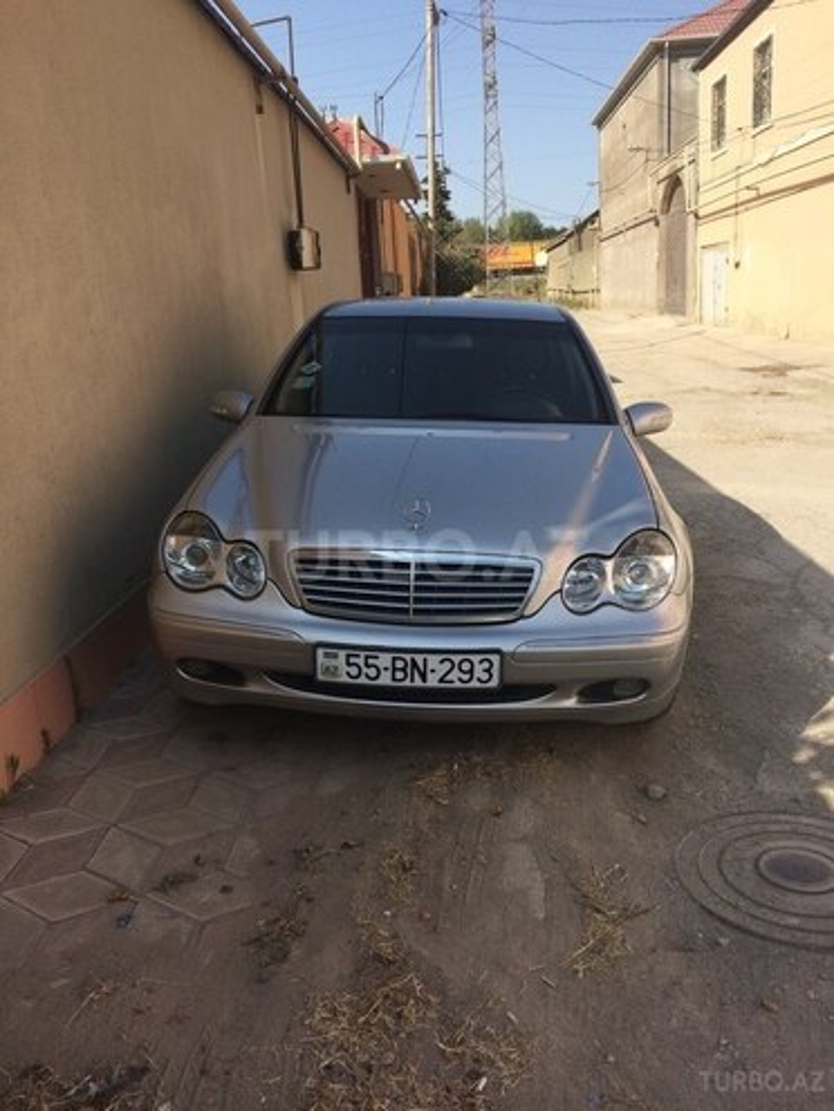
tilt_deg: -14.6
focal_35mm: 29
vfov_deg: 61.7
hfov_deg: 48.2
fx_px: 932
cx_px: 417
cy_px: 556
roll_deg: +4.0
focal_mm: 4.15
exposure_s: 1/1866
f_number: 2.2
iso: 32
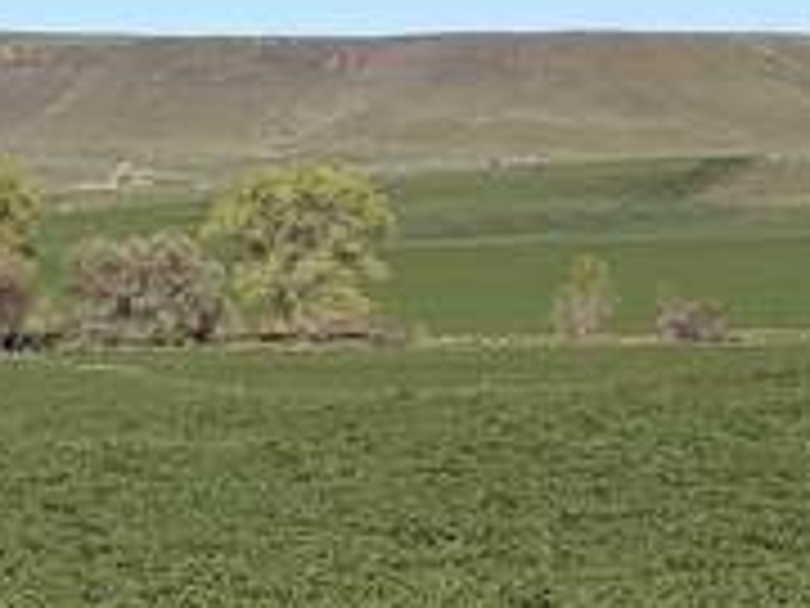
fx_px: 4329
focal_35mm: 185
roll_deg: +0.8
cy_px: -63
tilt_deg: +4.3
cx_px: -675
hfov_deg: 10.1
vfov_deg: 8.0
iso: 64
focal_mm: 5.96
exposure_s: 1/5814
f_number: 1.6
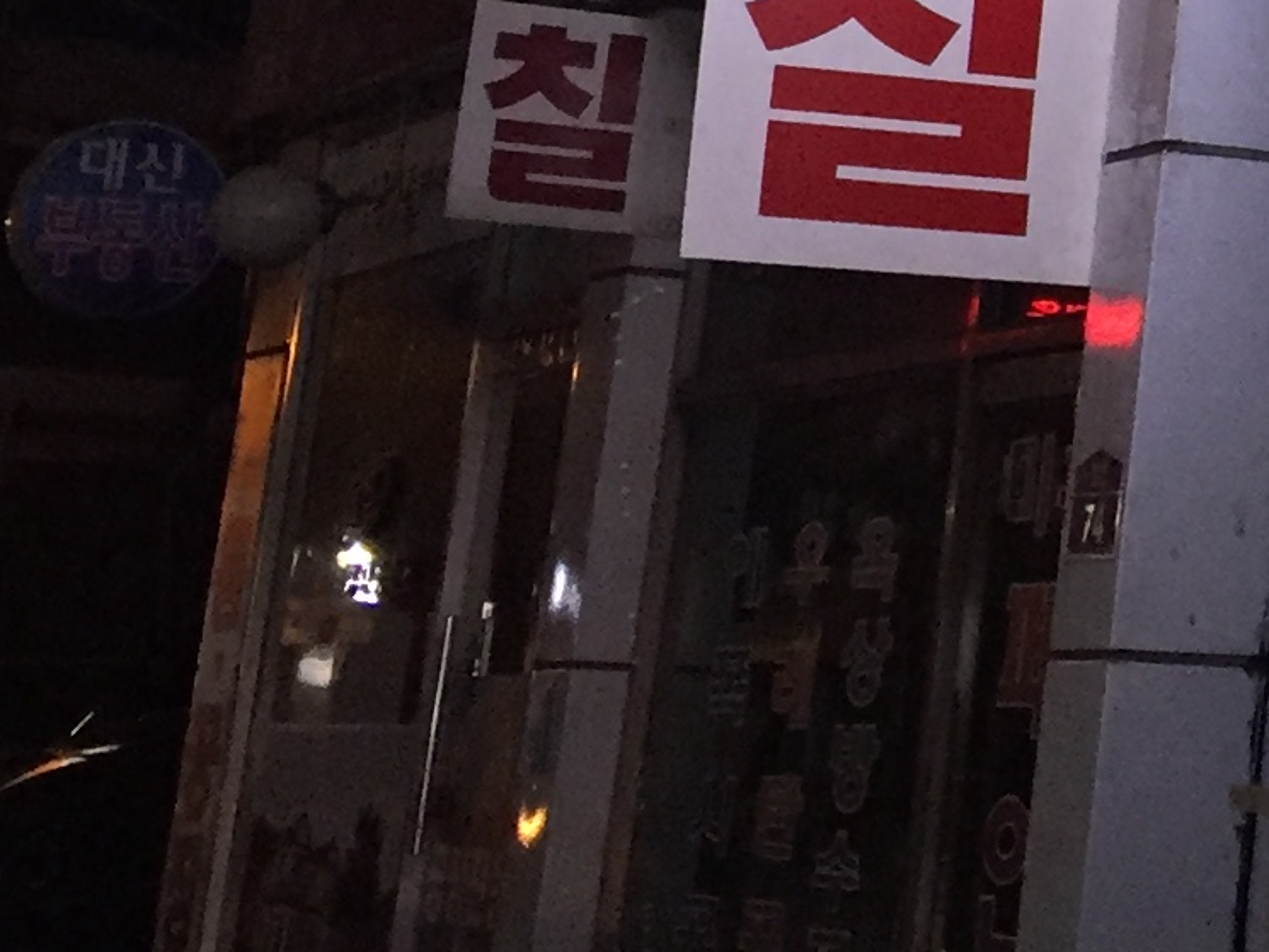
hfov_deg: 14.0
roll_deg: -0.8
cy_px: -562
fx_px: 4656
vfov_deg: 11.1
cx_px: 2216
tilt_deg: +15.8
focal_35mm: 127
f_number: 2.2
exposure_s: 1/30
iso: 125
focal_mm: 4.15
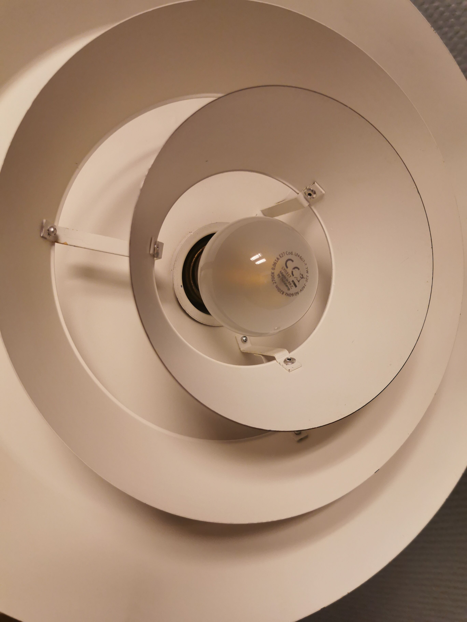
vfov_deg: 65.3
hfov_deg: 51.4
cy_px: 311
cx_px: 234
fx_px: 486
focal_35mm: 27
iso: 125
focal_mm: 5.56
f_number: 1.6
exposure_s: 1/100
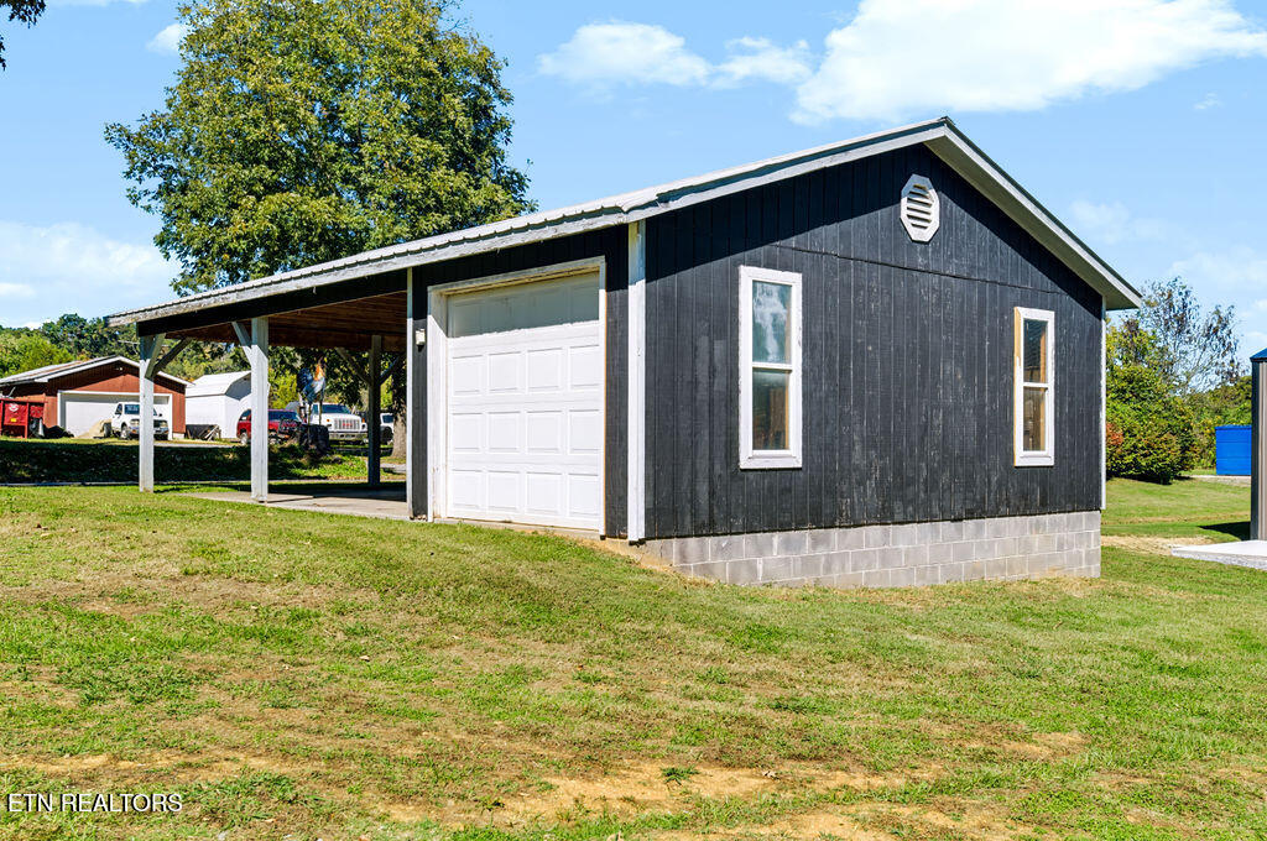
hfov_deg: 55.9
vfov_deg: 38.8
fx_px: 1195
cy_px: 420
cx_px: 634
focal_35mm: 34
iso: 100
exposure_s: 1/100
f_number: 6.3
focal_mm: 34
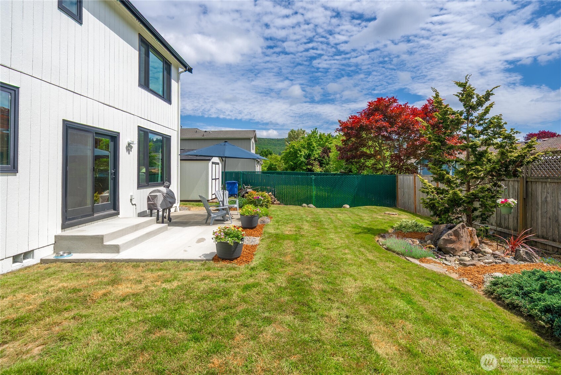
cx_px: 280
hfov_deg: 90.0
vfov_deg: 67.4
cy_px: 188
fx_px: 281
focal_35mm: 18
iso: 80
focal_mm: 18
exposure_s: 1/320
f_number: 7.1
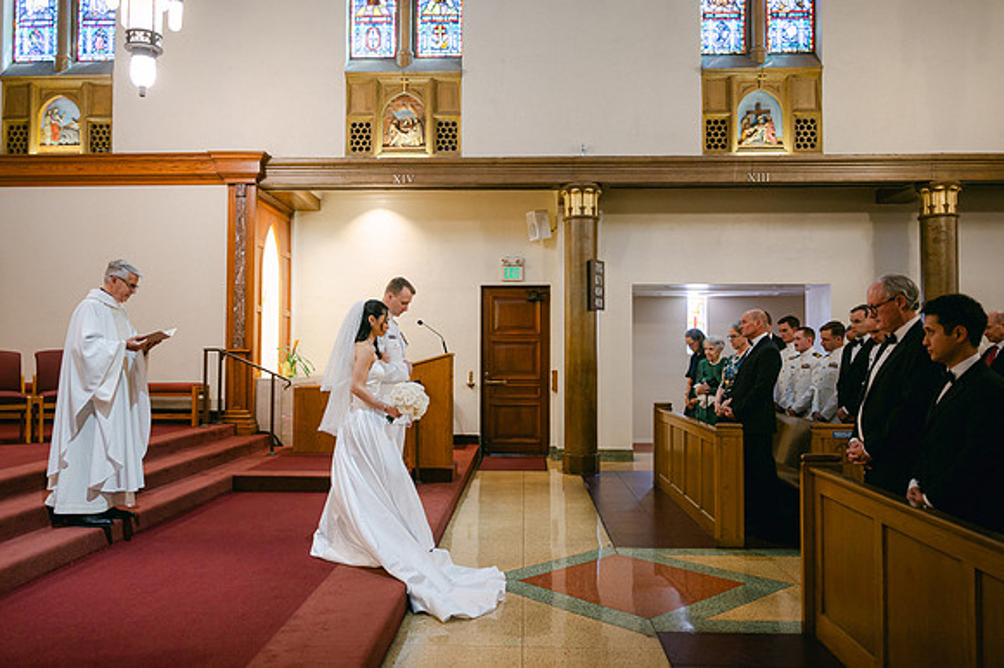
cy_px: 332
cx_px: 499
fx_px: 786
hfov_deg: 65.1
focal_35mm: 28
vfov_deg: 46.1
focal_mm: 28
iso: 640
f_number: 2.8
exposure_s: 1/100
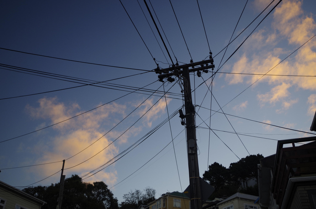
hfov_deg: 53.2
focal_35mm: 36
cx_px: 158
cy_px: 104
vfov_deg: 36.7
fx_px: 315
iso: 100
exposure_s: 1/50
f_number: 4
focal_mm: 24.38
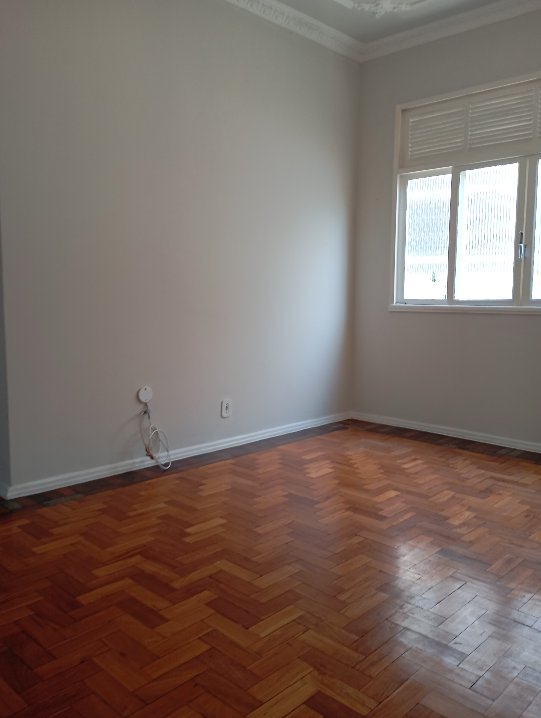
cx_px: 270
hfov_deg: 49.9
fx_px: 582
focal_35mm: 28
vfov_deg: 63.4
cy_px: 359
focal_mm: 4.27
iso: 175
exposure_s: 1/16.7
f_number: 1.8
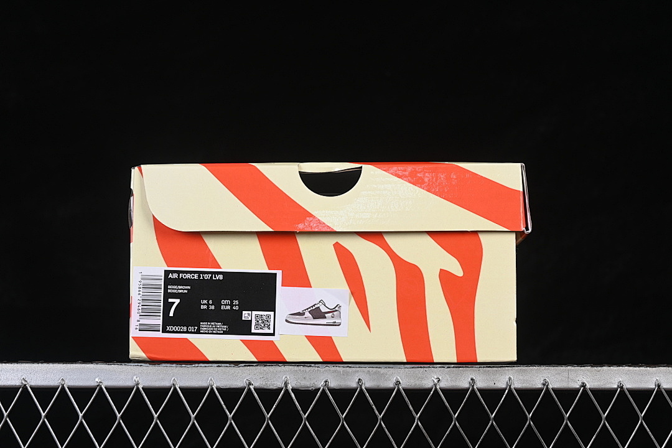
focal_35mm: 75
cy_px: 224
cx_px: 336
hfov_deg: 27.0
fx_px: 1400
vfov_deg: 18.2
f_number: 8
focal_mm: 50
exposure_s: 1/80
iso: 160
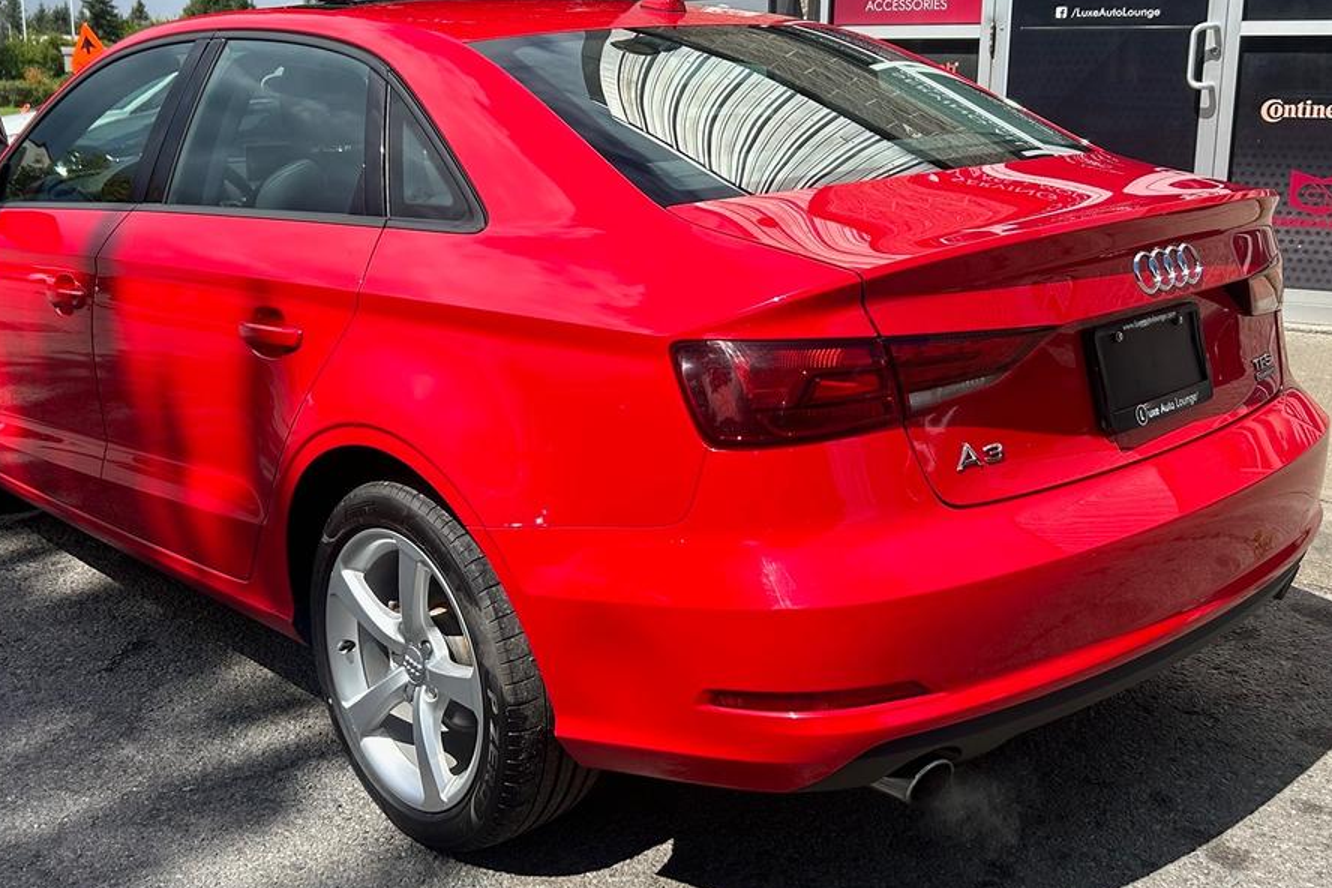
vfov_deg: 34.1
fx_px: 1443
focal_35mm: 39
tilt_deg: -10.9
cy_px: 380
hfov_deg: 49.6
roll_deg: -1.0
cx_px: 654
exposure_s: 1/3257
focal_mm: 5.7
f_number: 1.5
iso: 50
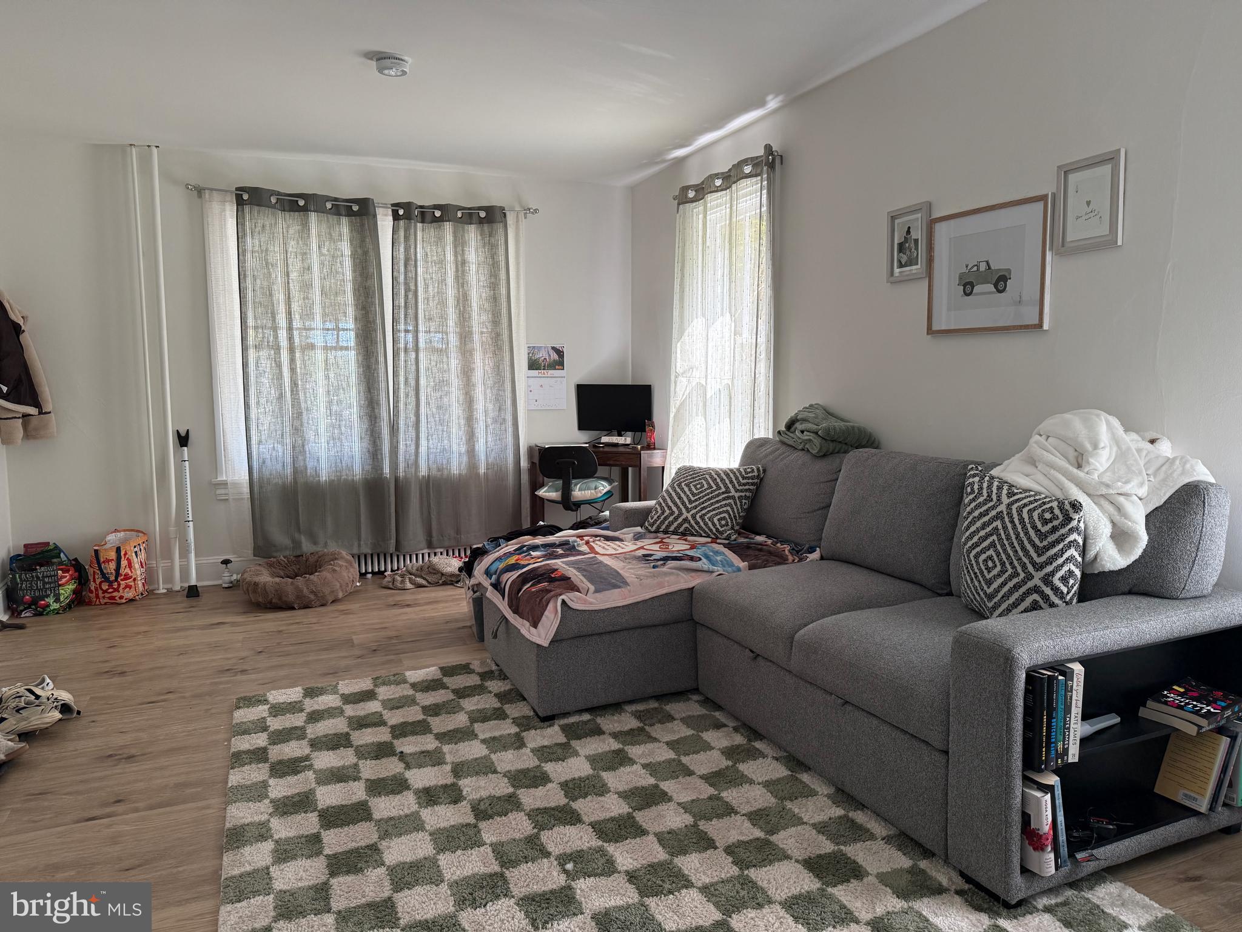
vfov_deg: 56.8
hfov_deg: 71.6
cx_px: 621
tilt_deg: -4.9
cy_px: 466
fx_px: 861
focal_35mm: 24
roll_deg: -0.3
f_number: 1.78
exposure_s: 1/172
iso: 200
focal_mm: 6.76
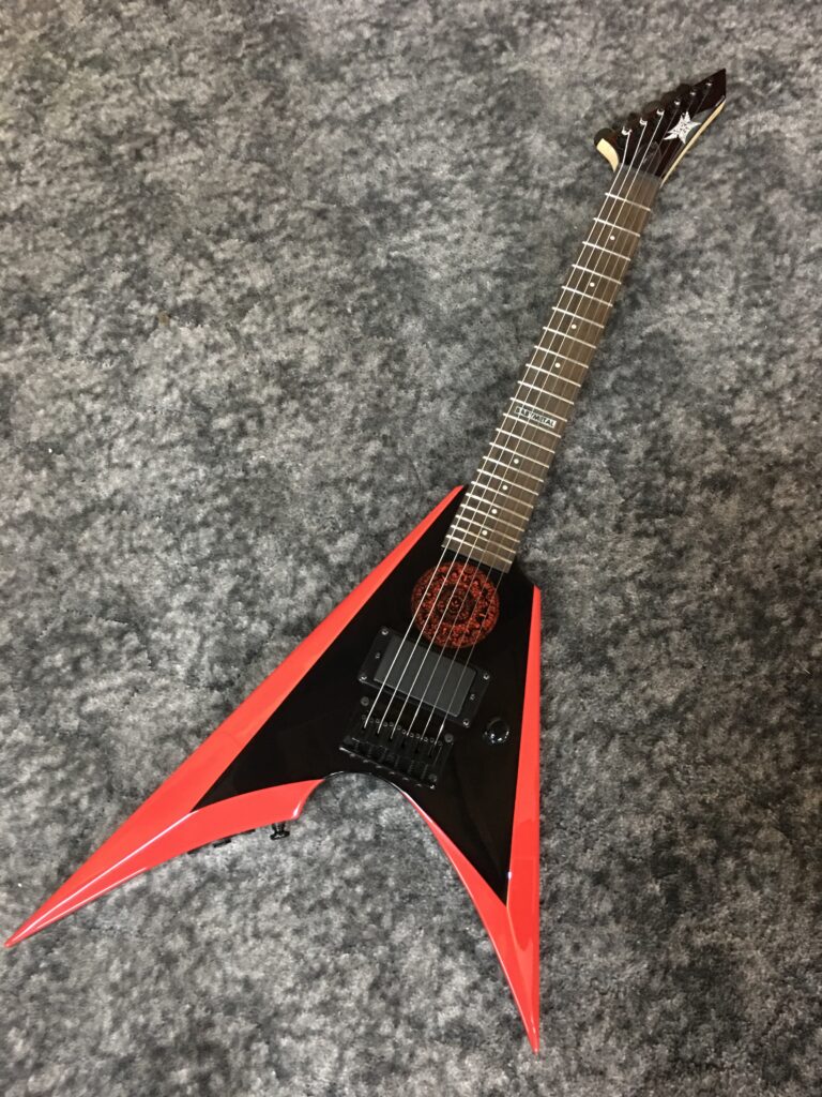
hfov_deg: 48.2
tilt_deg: -72.5
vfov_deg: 61.7
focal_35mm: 29
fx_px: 918
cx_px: 411
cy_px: 548
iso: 125
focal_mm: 4.15
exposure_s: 1/4
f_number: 2.2
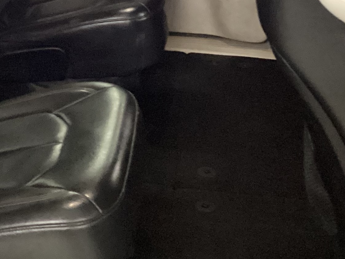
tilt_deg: -21.2
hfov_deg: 21.4
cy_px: -23
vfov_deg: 16.0
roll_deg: +1.8
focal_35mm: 90
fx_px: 897
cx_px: 59
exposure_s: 1/20
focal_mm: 3.3
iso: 640
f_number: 2.4
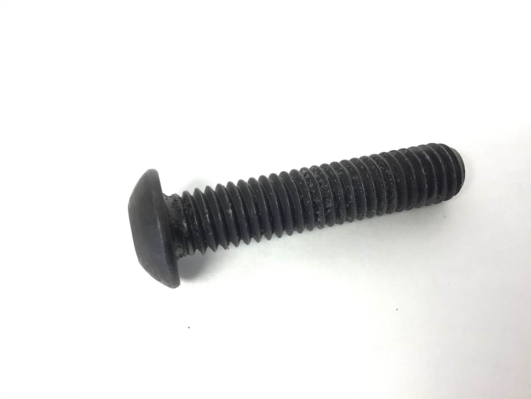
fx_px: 476
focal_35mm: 31
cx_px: 266
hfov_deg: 58.4
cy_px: 200
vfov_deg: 45.4
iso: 80
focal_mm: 3.3
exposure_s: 1/33
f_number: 2.4
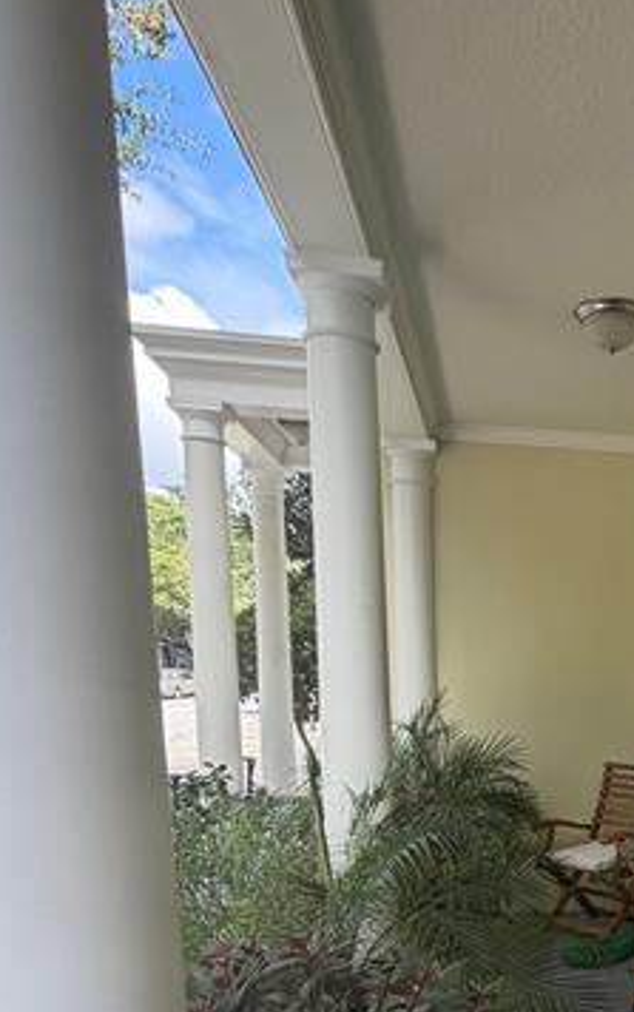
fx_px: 883
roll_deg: -2.8
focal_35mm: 32
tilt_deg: -8.7
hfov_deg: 34.8
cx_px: 671
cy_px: 833
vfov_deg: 54.8
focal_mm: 2.22
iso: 50
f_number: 2.2
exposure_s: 1/132
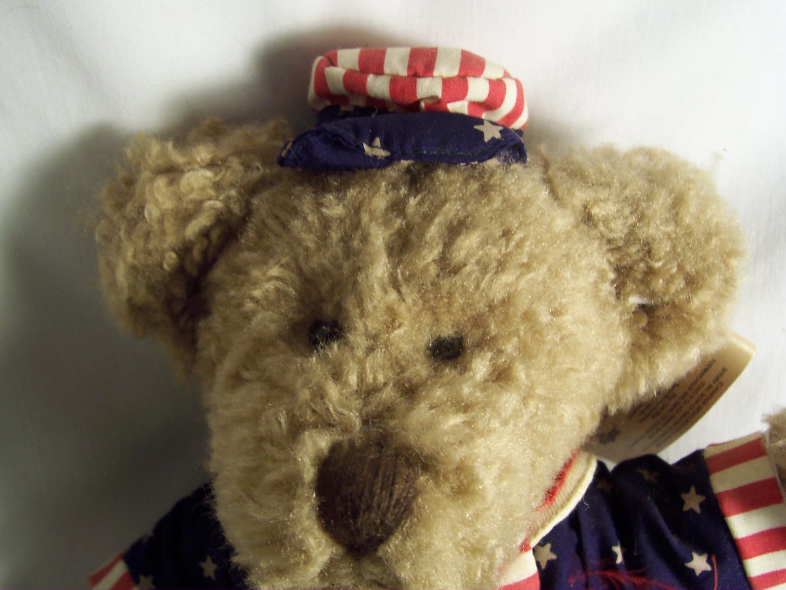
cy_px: 295
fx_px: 840
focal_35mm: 37
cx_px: 393
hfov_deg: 50.1
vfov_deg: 38.7
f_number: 2.8
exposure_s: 1/90
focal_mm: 5.6
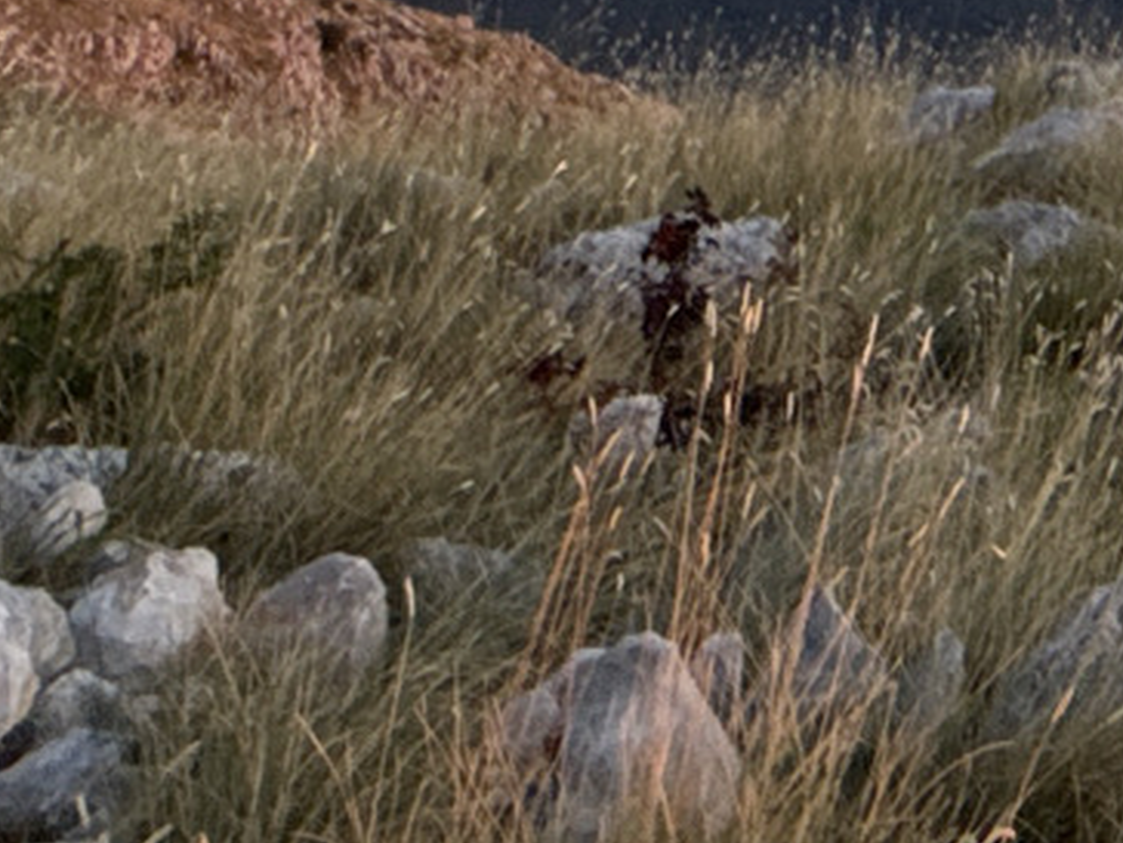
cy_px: -1161
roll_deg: -0.5
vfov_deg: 13.8
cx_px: 1833
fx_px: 2498
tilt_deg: +9.2
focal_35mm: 77
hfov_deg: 20.4
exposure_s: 1/276
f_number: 2.2
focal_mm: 2.22
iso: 50
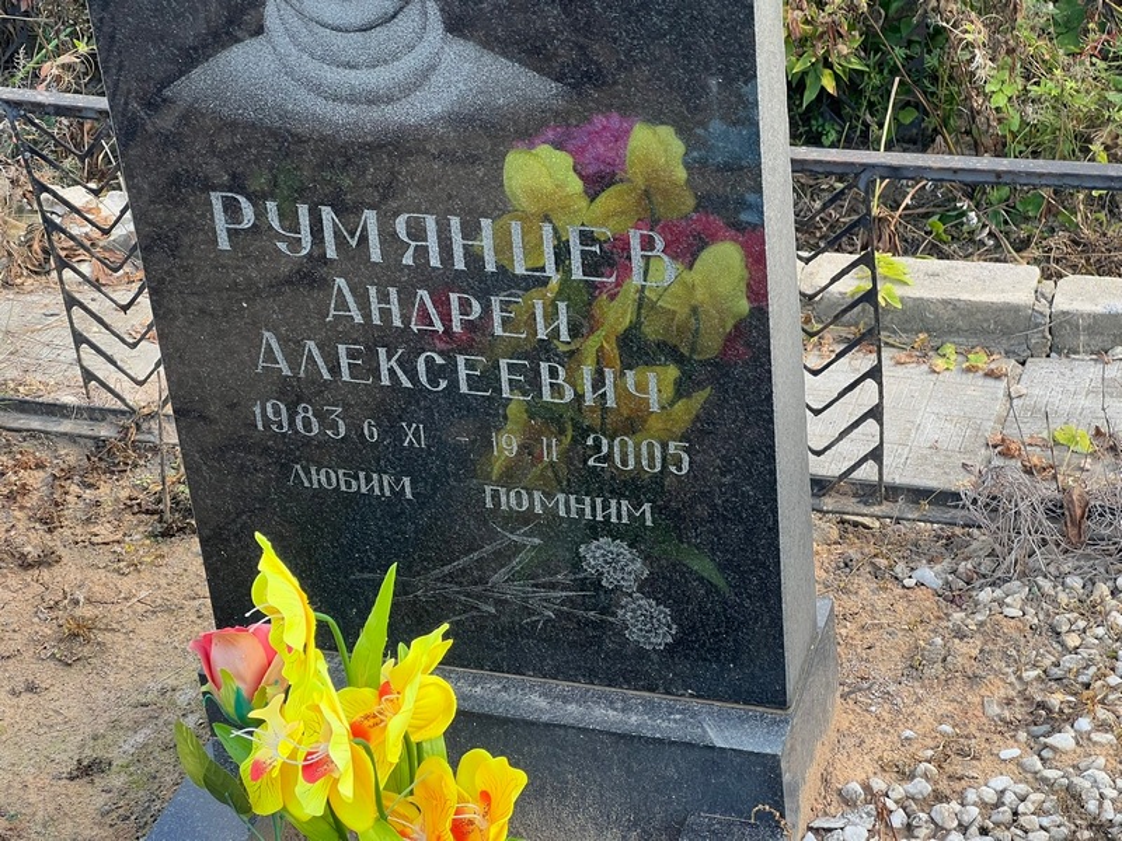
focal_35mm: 77
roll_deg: +3.2
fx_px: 2496
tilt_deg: -31.5
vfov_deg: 19.1
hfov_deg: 25.3
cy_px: 420
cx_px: 561
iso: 50
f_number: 2.8
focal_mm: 9
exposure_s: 1/99
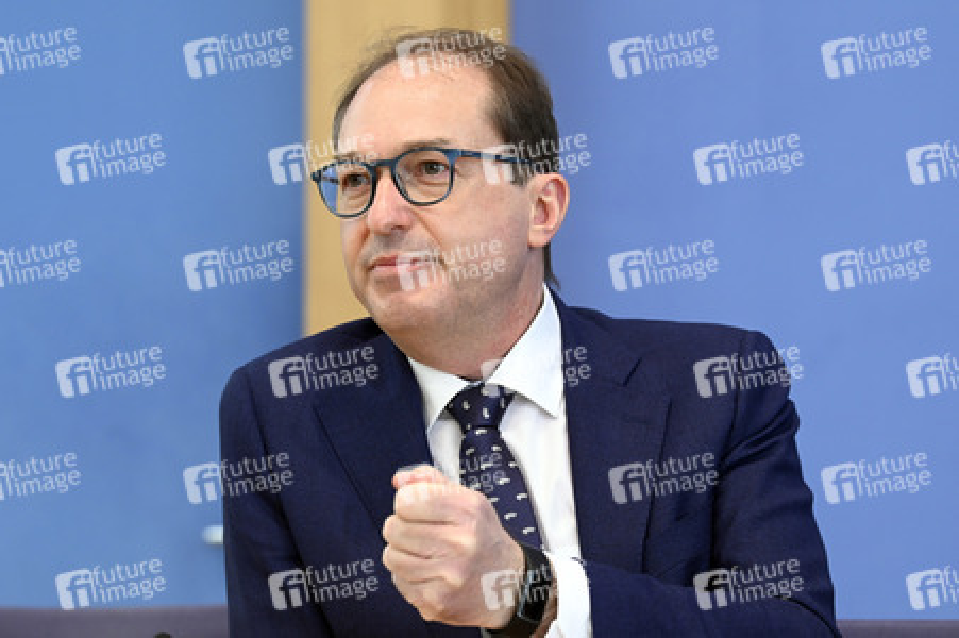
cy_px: 319
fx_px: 4126
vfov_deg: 8.8
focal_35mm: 155
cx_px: 480
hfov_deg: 13.3
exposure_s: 1/400
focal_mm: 155
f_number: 5.6
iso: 2500
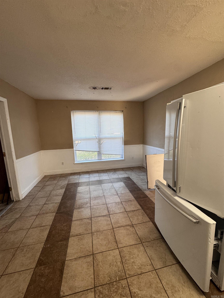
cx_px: 112
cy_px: 149
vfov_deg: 102.1
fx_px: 121
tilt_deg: -7.1
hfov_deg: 85.7
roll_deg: +3.5
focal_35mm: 14
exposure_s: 1/120
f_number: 2.2
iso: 250
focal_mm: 2.22
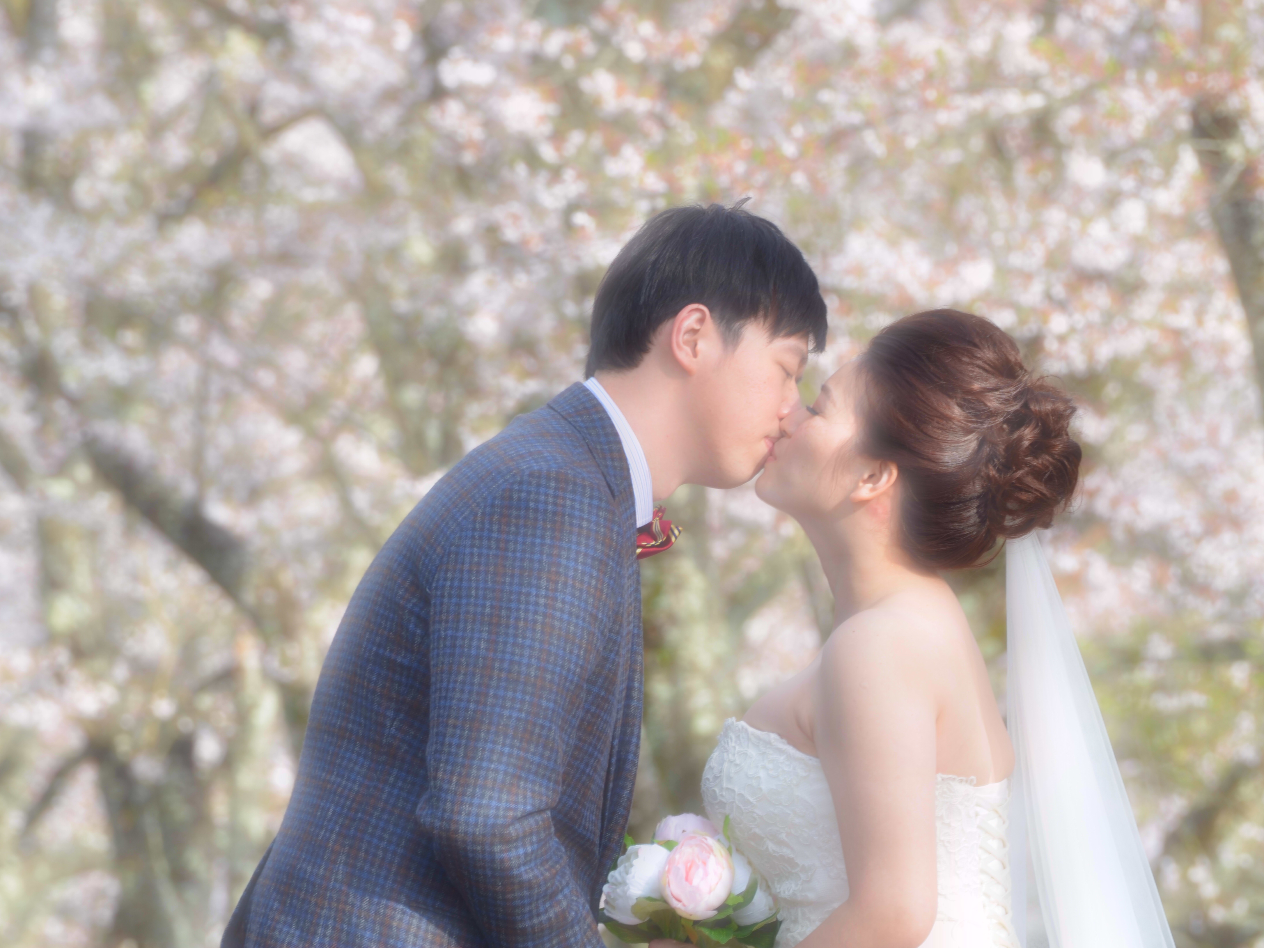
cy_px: 475
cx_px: 592
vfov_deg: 3.0
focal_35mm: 490
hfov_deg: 4.0
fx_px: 17892
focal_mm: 300
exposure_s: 1/20
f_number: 13
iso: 100
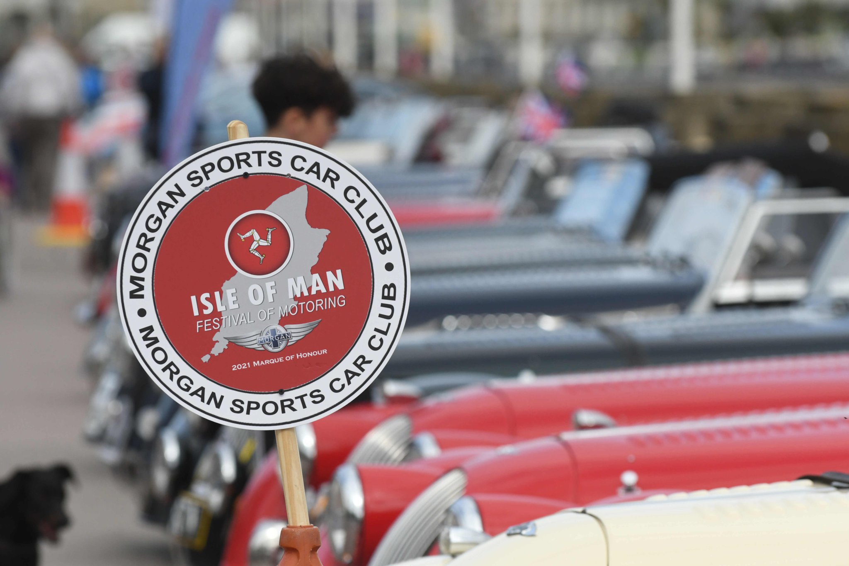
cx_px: 424
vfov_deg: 4.6
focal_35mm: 300
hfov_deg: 6.9
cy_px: 283
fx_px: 7074
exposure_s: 1/6400
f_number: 4.5
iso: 1000
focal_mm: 200
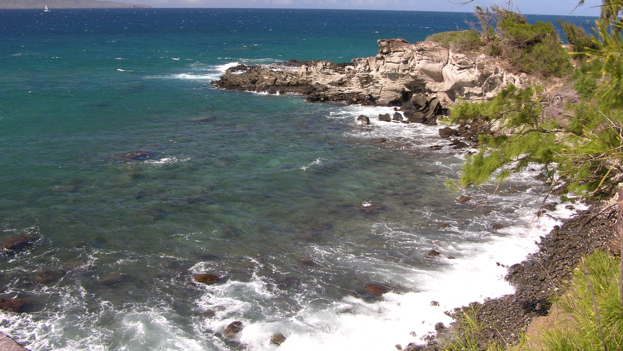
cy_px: 128
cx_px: 310
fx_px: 644
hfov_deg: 51.6
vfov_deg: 30.3
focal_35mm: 39
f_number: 4
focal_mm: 8.9
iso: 50
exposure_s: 1/114
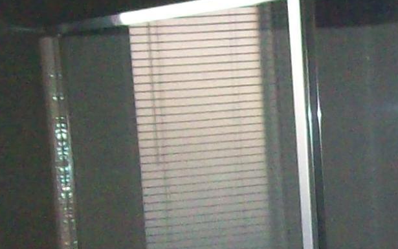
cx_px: 495
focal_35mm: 186
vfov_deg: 6.9
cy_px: 431
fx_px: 2018
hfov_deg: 11.0
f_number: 2.7
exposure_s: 1/64
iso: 200
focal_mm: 6
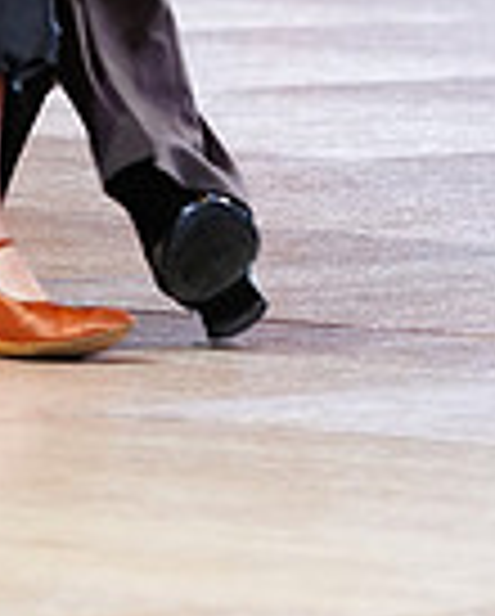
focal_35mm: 576
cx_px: -65
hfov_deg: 2.7
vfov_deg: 3.3
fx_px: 10525
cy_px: -616
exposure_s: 1/250
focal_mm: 145
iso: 2500
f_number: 4
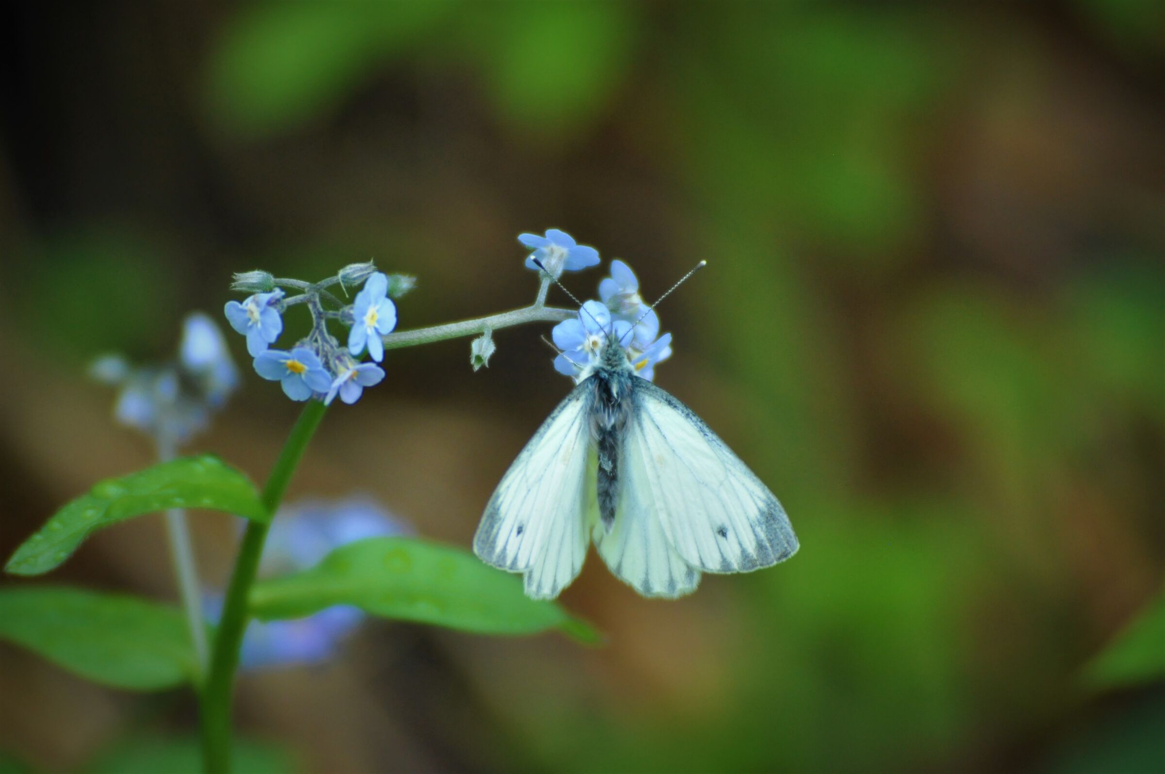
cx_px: 582
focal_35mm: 315
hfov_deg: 6.5
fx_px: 10181
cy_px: 387
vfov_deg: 4.4
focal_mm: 210
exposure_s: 1/500
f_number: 5.6
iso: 800
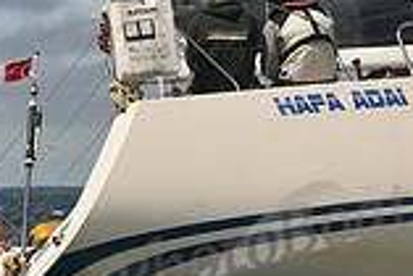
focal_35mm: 258
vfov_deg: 5.3
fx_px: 2963
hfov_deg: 7.8
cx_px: 621
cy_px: 62
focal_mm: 70
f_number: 7.1
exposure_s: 1/1000
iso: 320
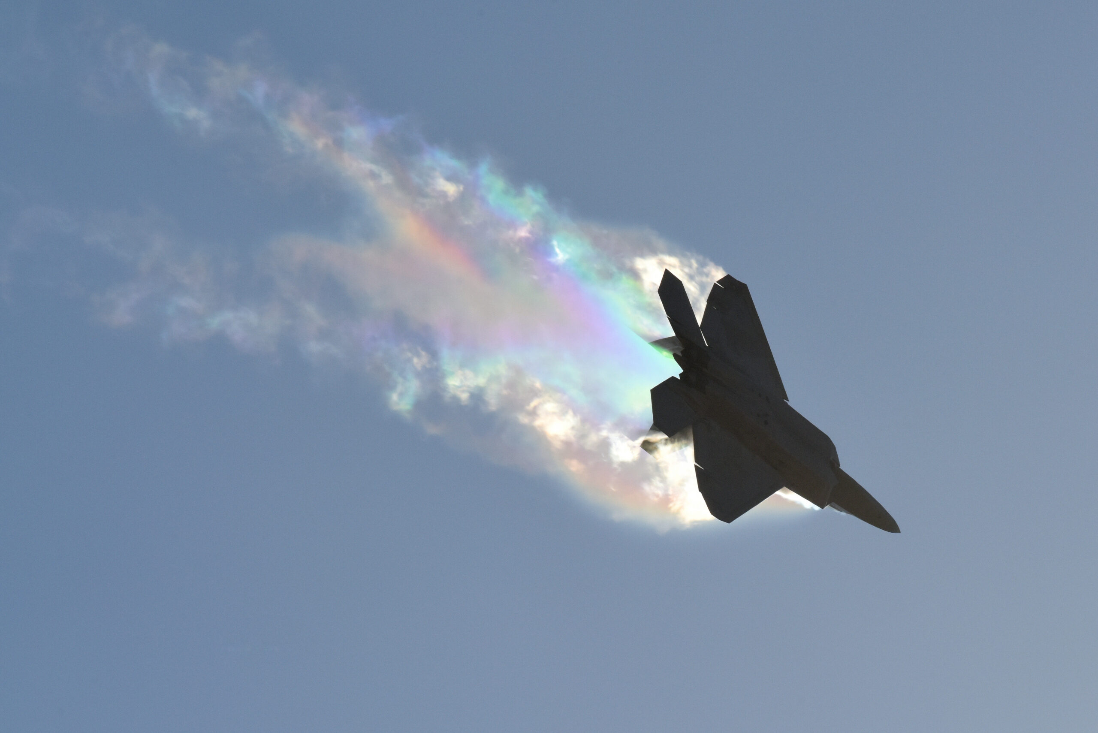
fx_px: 8543
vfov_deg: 4.9
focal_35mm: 280
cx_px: 549
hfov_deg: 7.4
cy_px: 366
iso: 640
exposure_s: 1/1000
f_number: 16
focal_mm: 280
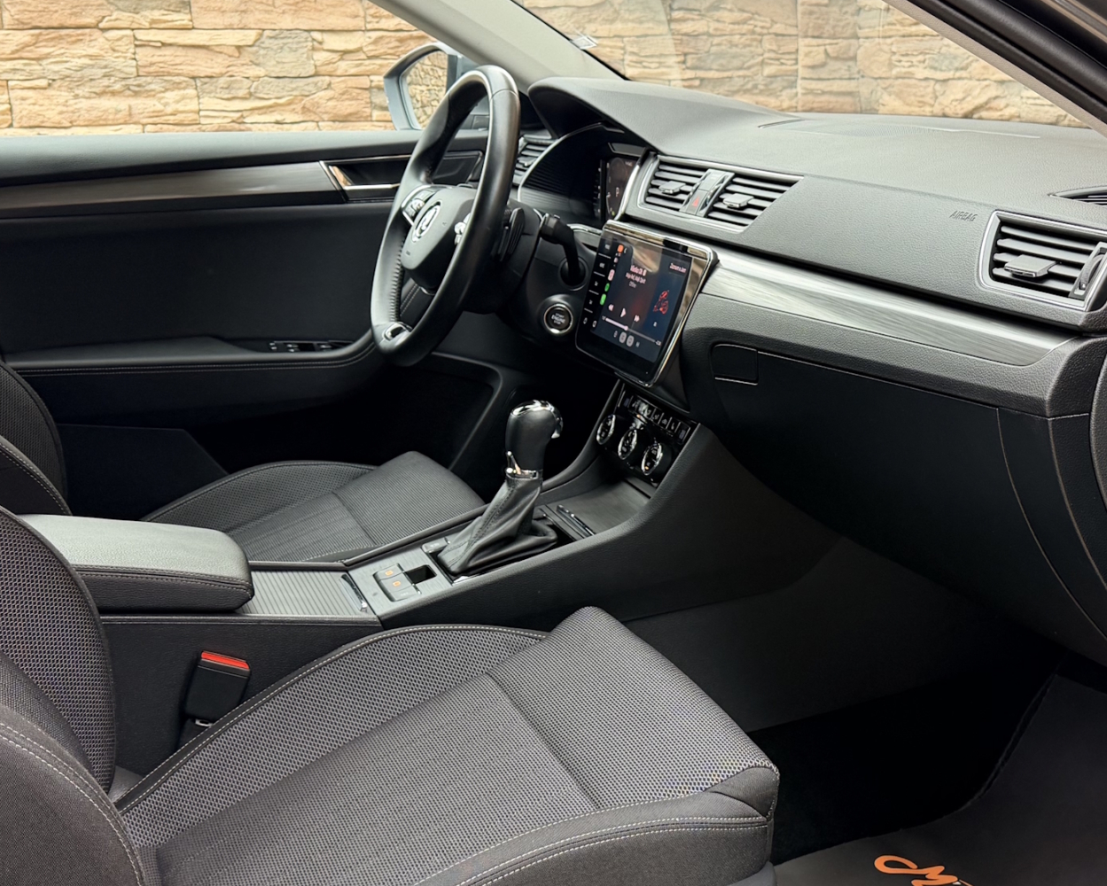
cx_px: 767
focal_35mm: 48
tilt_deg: -16.4
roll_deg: +0.1
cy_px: 506
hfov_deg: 38.2
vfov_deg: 31.4
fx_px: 1573
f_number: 1.78
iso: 125
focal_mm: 6.76
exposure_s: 1/121
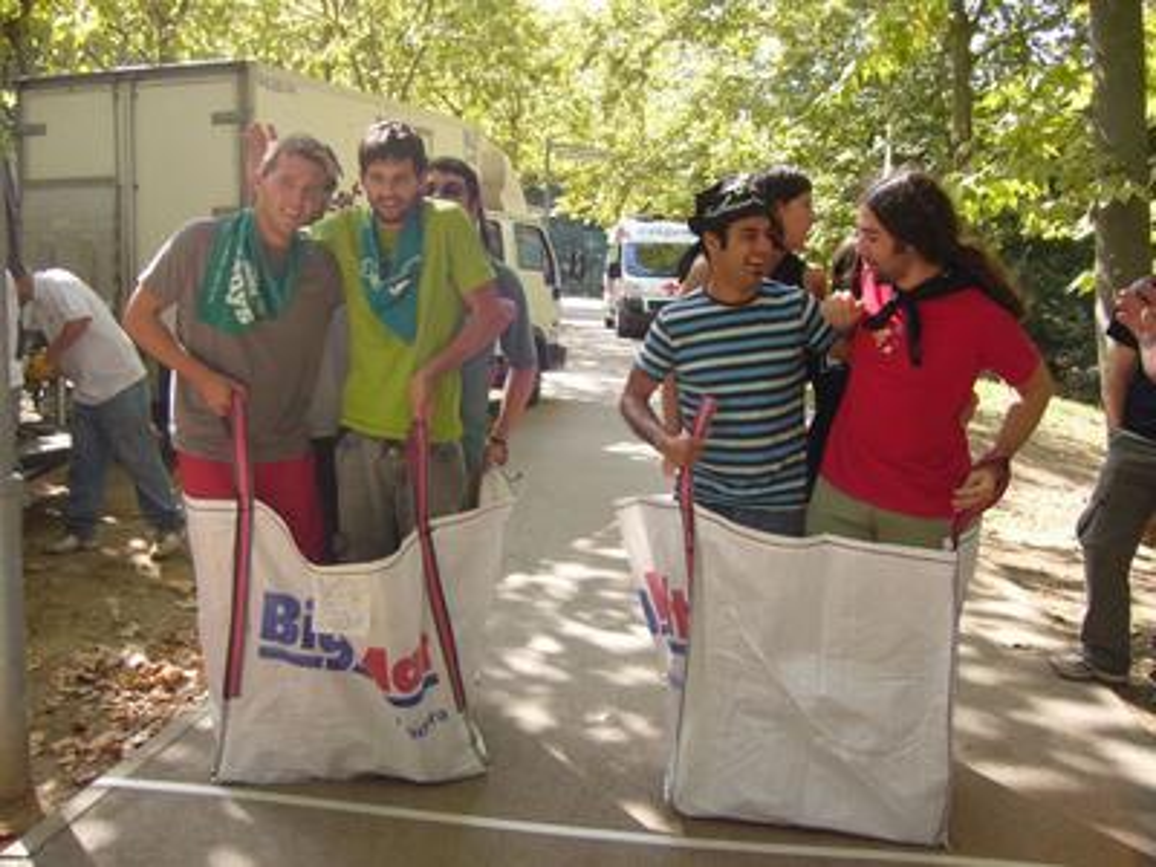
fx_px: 1169
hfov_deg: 52.6
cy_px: 434
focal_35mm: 35
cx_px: 578
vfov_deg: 40.7
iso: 80
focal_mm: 5.8
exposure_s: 1/125
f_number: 2.8
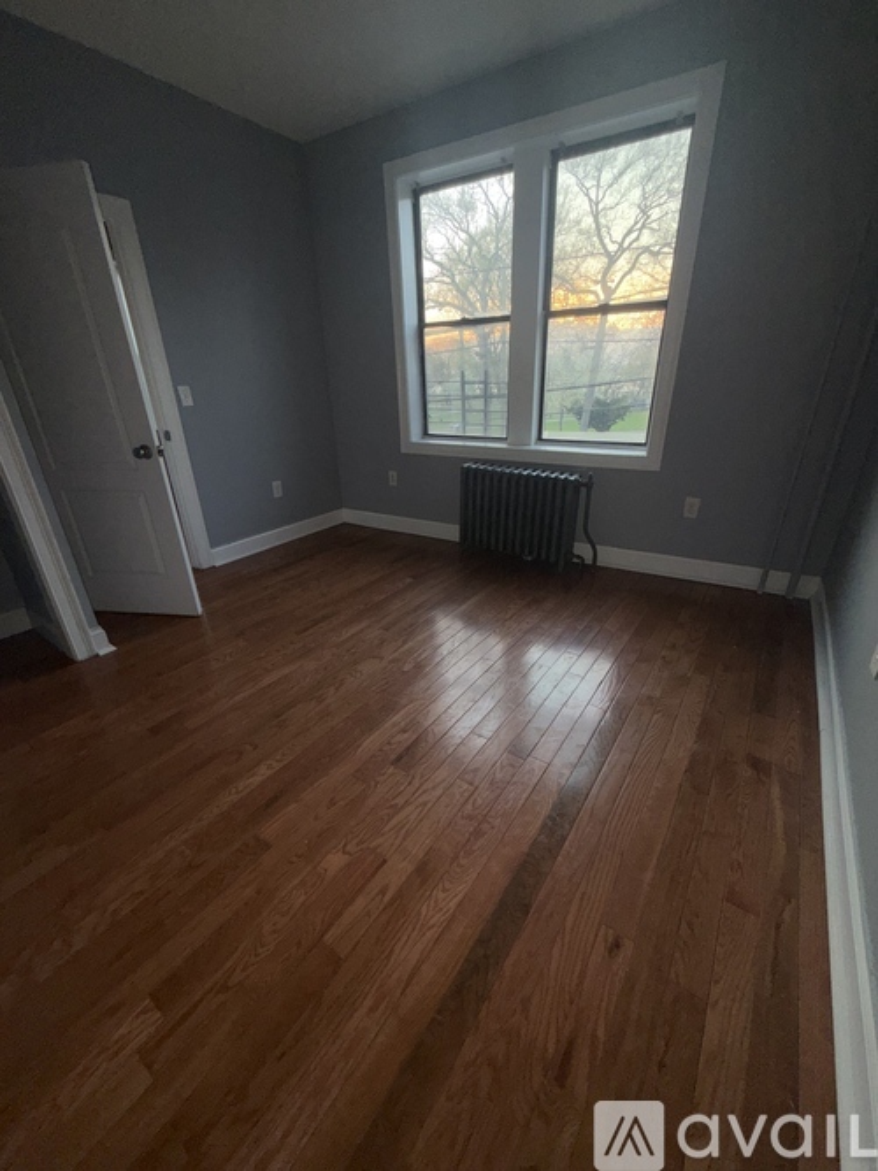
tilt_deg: -23.7
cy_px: 586
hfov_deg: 85.7
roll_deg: +1.9
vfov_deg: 102.1
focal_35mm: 14
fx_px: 474
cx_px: 439
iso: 40
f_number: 2.2
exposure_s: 1/60
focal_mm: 2.22
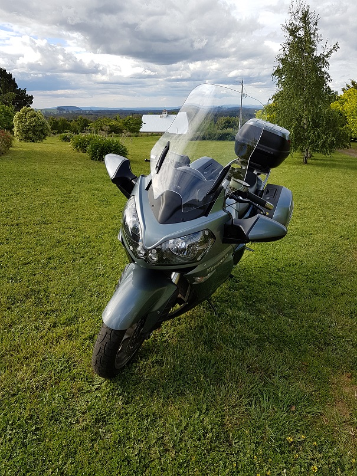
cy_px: 238
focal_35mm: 26
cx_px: 178
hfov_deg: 53.1
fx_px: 358
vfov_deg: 67.3
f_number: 1.7
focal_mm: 4.2
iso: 40
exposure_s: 1/1208
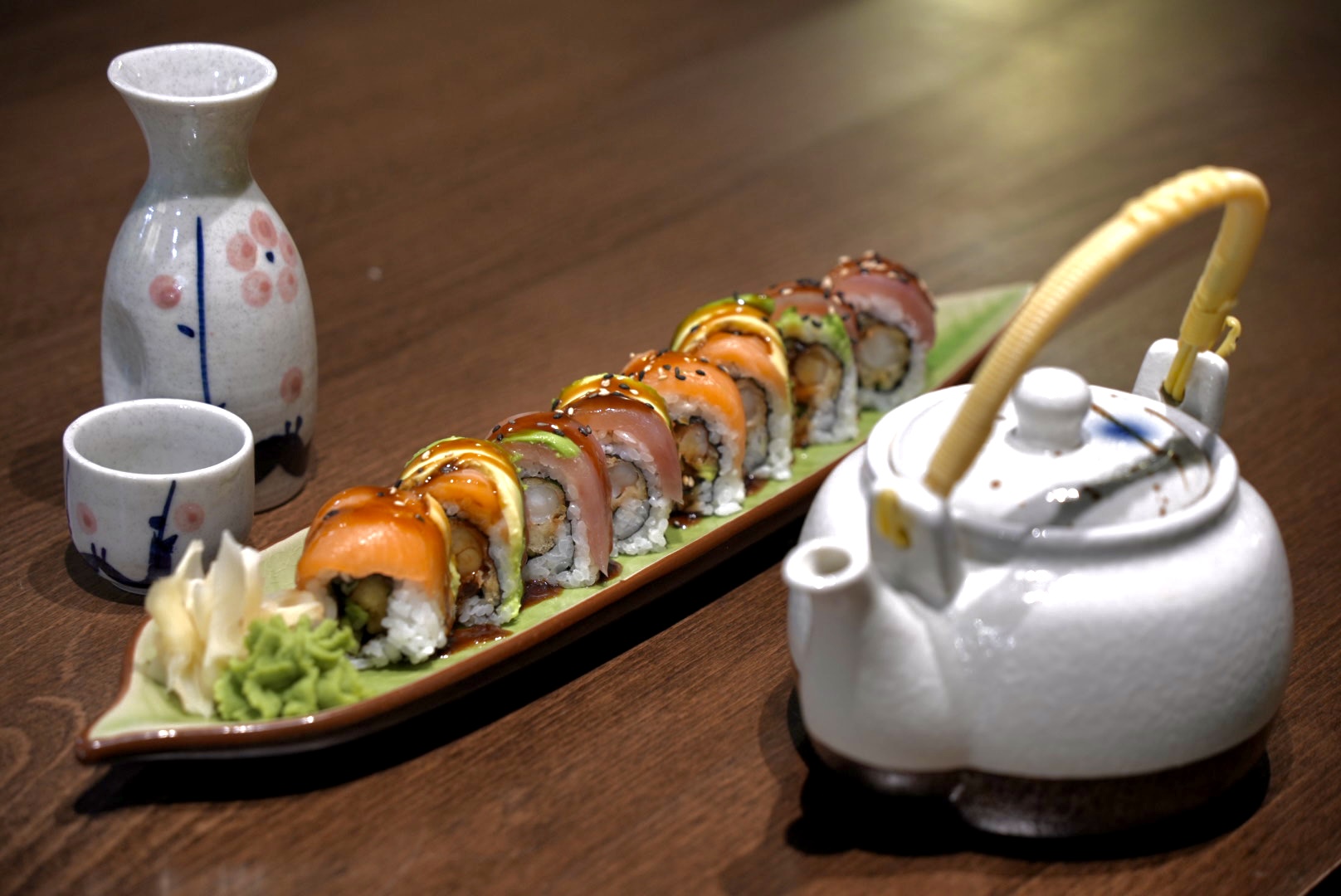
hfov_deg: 22.4
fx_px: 3392
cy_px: 448
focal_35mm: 91
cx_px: 670
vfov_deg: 15.1
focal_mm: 91
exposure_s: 1/50
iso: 400
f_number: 4.5
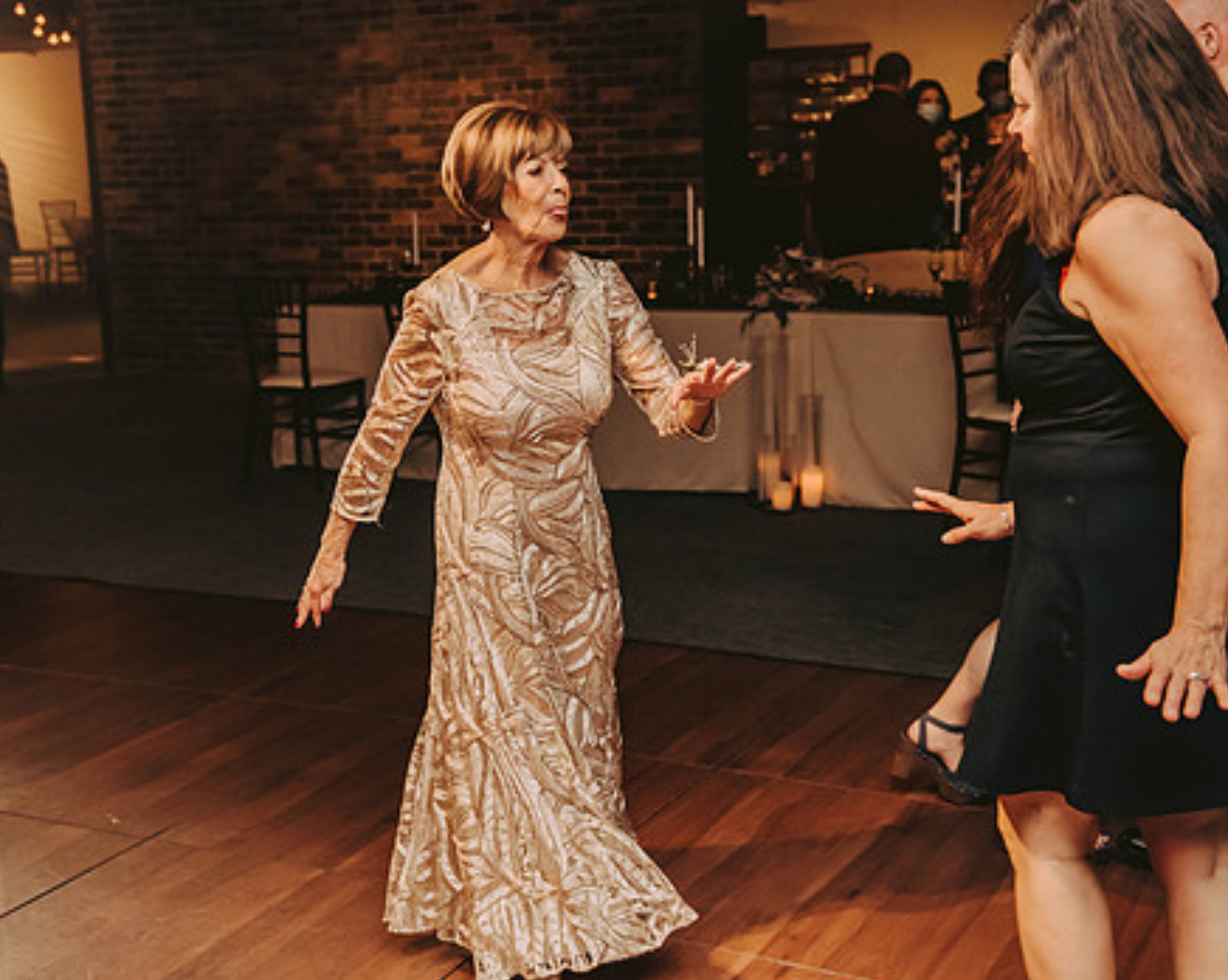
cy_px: 494
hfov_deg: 34.1
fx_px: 1997
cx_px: 510
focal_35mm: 55
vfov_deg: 27.6
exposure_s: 1/200
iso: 2000
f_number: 3.2
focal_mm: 44
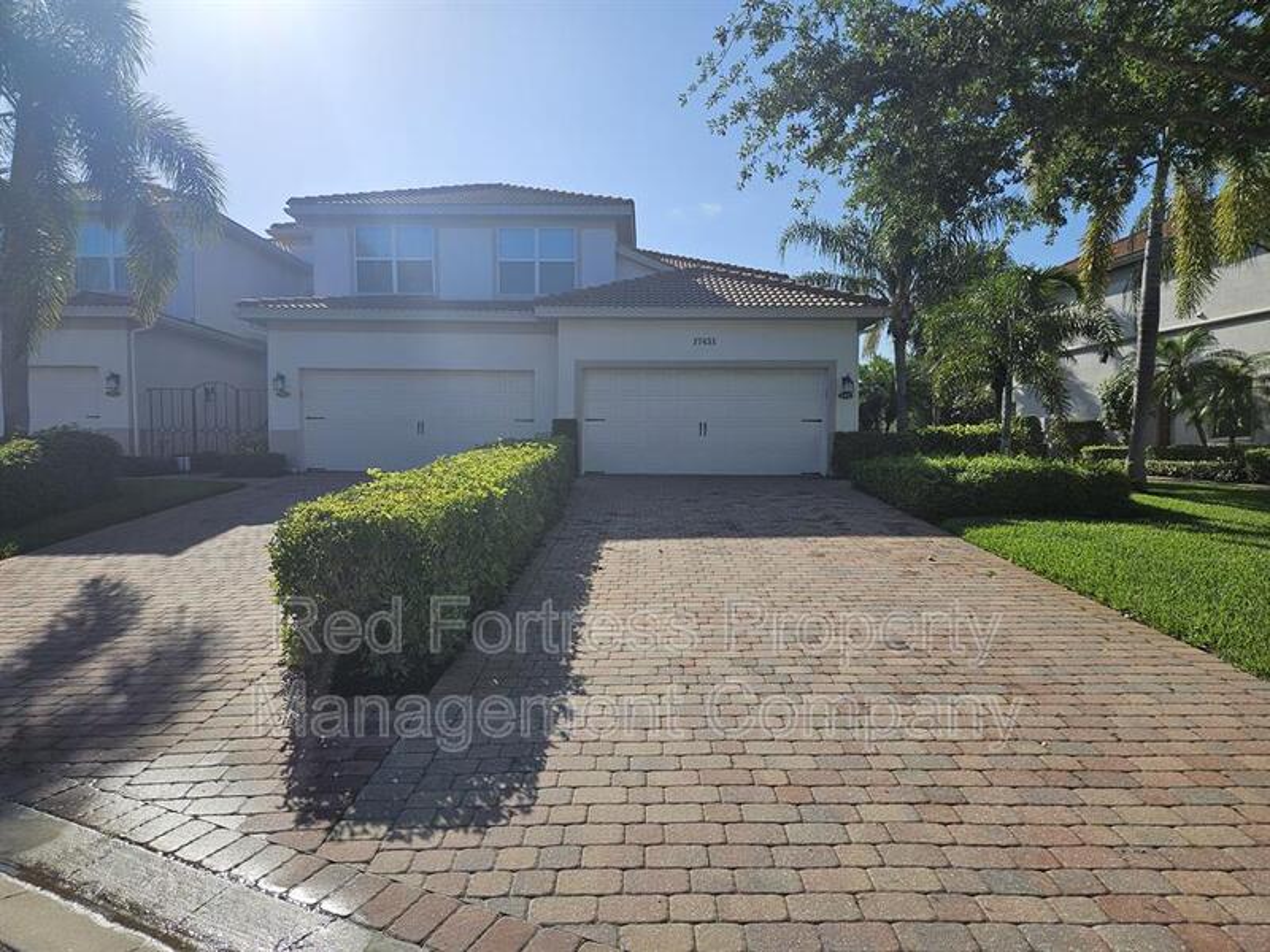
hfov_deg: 73.9
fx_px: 844
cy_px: 476
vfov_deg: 58.9
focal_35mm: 23
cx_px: 635
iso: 25
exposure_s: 1/2993
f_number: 1.8
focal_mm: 5.4
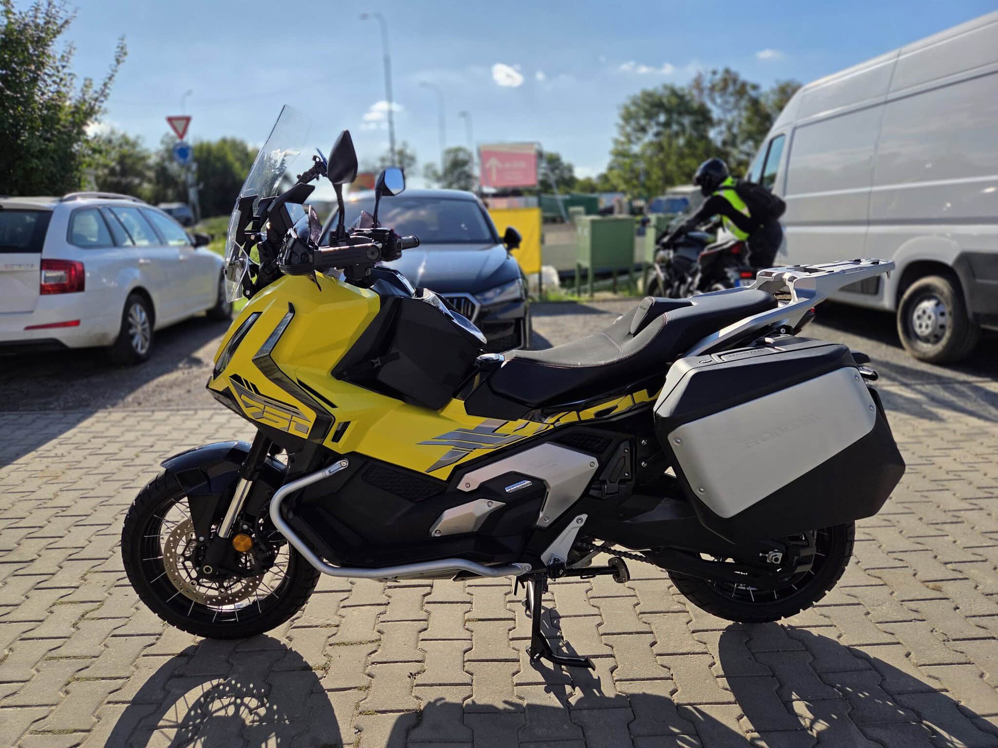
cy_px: 374
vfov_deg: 58.9
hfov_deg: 73.9
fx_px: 663
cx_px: 499
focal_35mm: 23
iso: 80
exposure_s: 1/7891
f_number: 1.8
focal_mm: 5.4
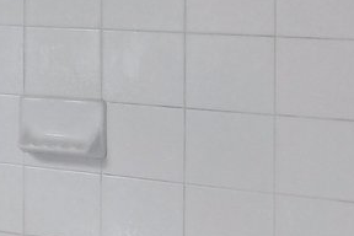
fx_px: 1190
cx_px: -506
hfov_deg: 12.8
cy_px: -51
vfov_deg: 11.1
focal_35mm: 121
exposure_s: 1/15
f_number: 8
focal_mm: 17
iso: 640
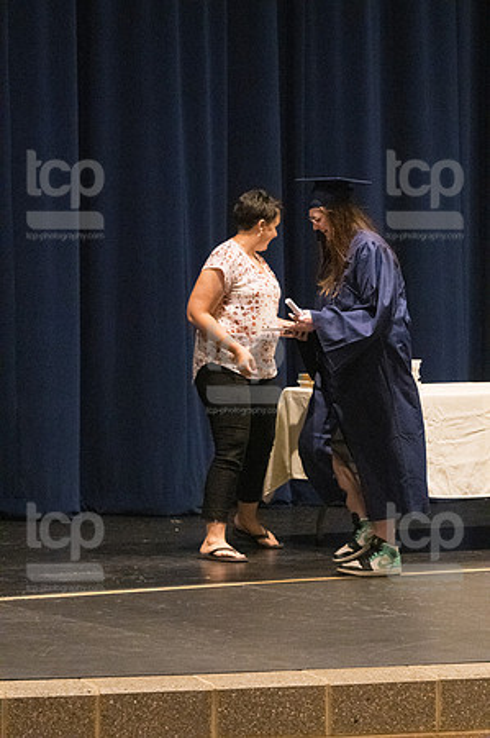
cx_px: 245
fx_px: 3683
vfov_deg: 11.4
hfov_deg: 7.6
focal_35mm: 180
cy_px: 369
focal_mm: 120
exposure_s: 1/250
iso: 8000
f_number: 4.5
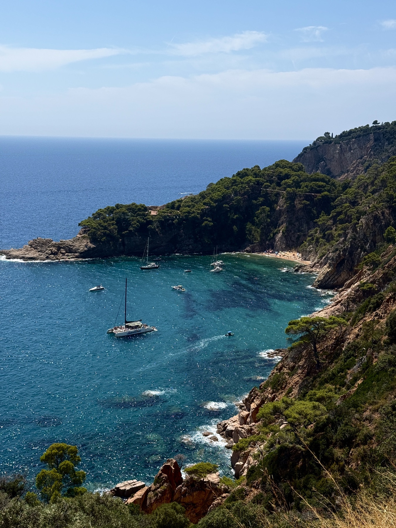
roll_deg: -1.0
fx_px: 732
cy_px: 264
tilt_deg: -9.3
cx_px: 198
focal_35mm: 48
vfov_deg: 39.7
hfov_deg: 30.3
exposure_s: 1/6536
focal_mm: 6.76
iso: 64
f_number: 1.78
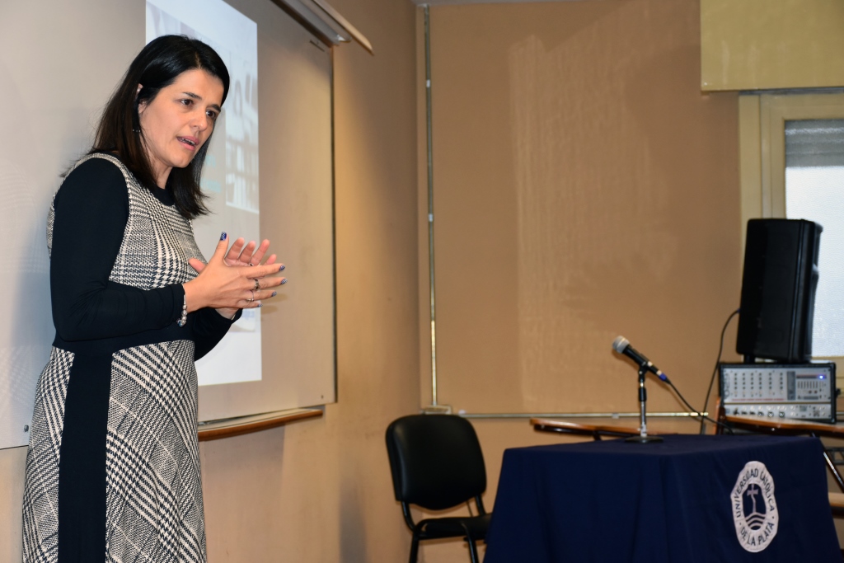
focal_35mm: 75
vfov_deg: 18.2
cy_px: 282
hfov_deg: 27.0
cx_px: 422
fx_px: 1758
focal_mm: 50
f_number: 4.8
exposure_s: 1/60
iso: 560
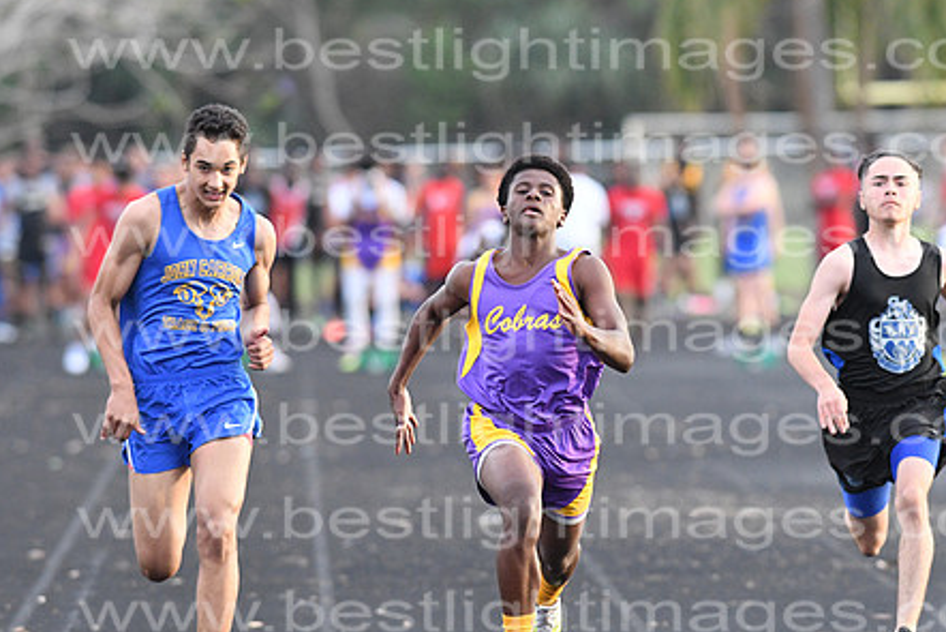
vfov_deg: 2.3
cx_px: 563
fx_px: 15508
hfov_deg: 3.5
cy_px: 382
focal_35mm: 590
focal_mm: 300
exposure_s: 1/1600
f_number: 4
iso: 3200
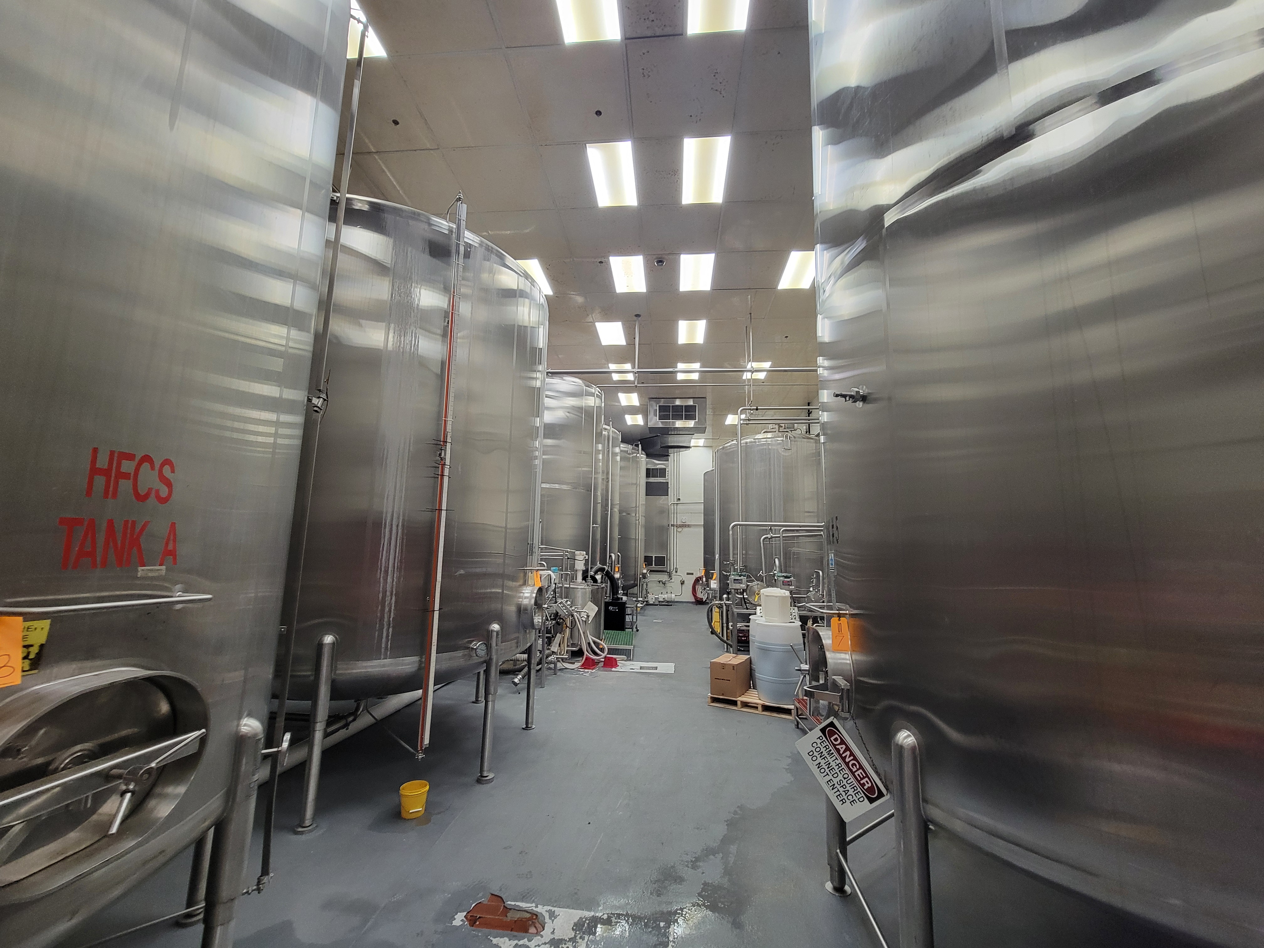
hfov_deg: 106.2
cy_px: 474
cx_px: 632
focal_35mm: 13
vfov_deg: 89.9
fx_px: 475
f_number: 2.2
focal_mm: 2.2
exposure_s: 1/60
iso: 320
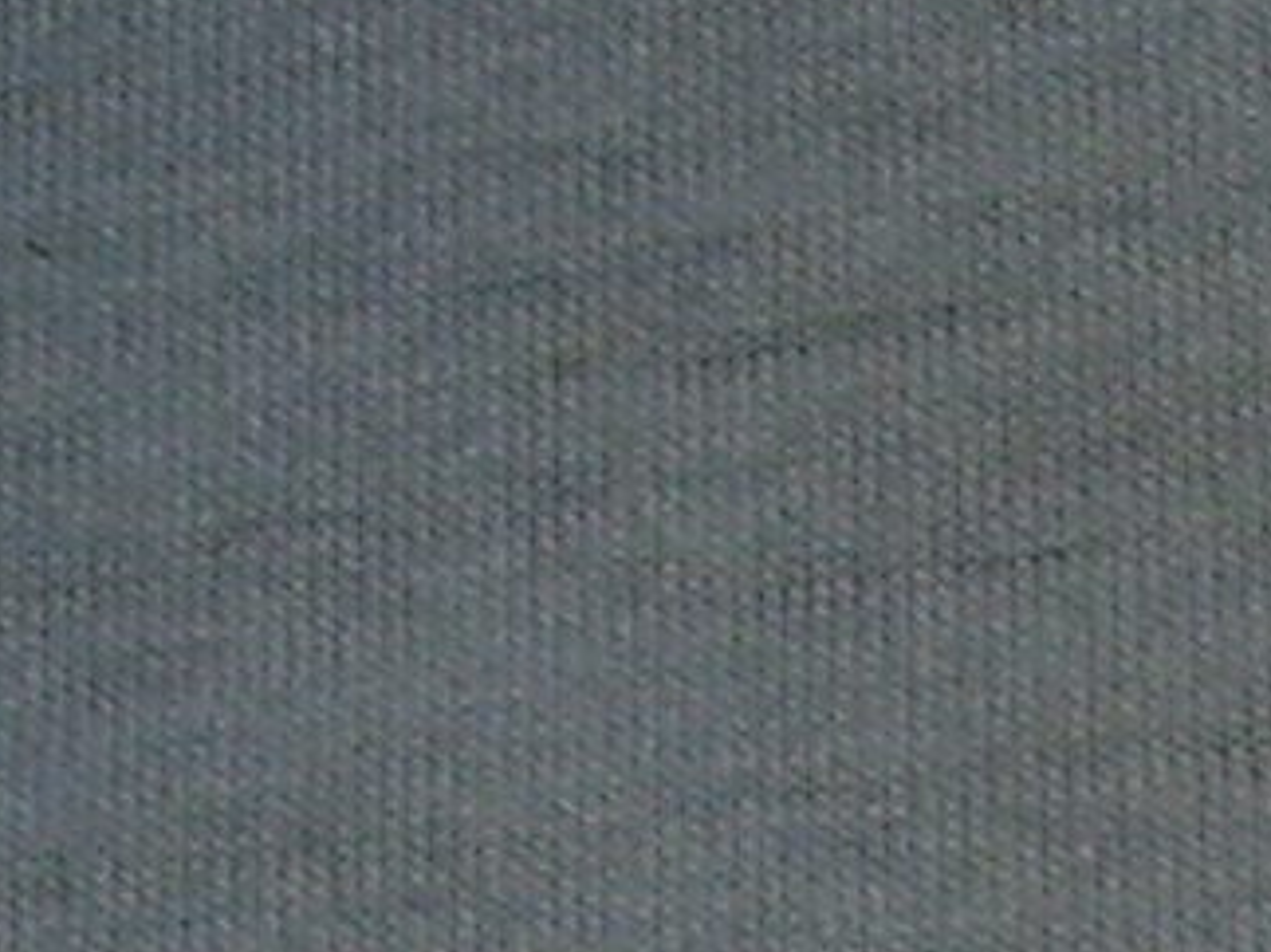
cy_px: 2718
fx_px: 9433
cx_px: 3687
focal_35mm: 257
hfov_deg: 7.0
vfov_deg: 5.5
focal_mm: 6
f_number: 2.7
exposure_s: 1/60
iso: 80
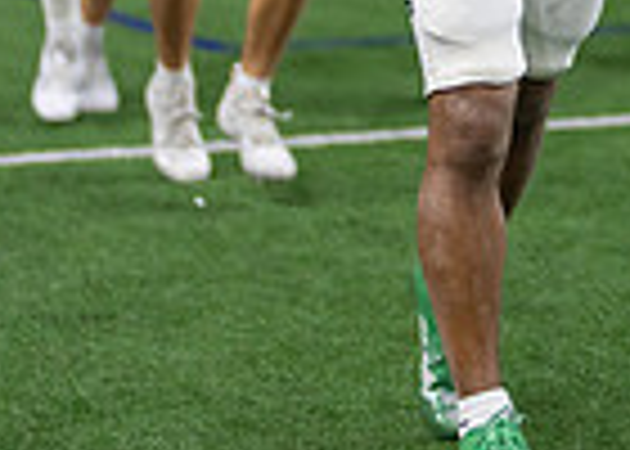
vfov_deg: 6.5
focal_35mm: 217
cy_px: -338
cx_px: 846
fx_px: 3883
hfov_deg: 9.1
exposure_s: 1/1250
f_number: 1.2
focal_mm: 50
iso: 500
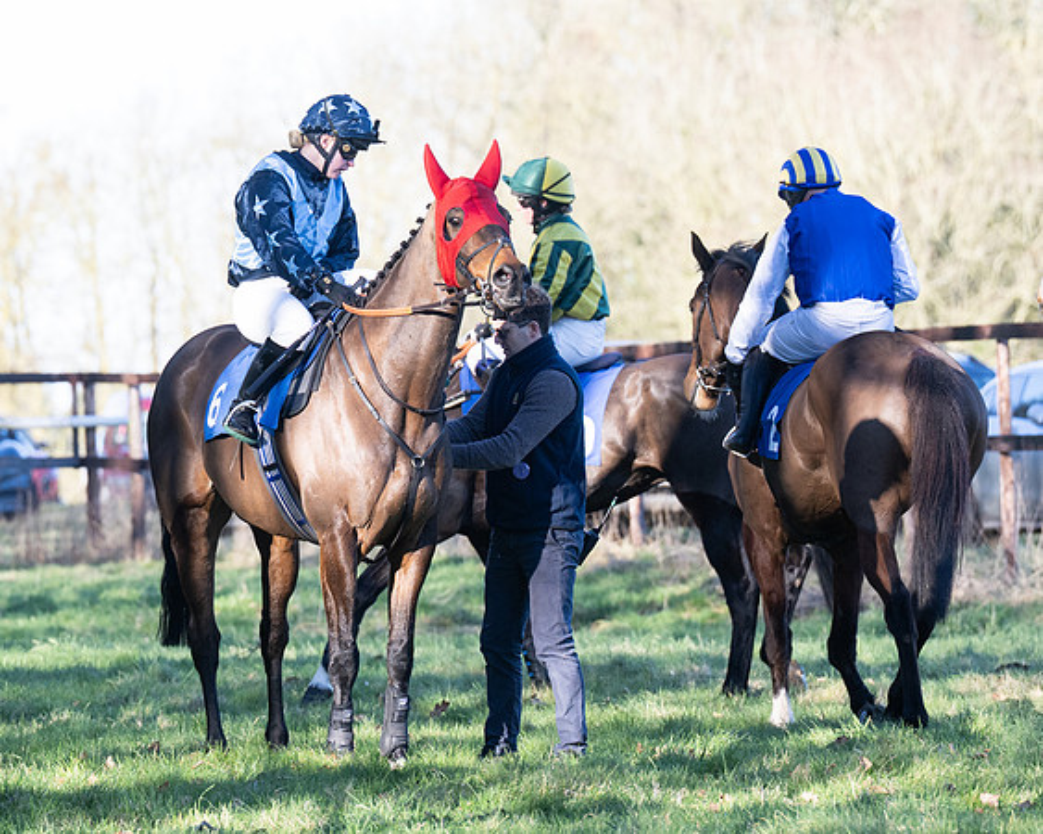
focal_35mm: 458
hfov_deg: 4.2
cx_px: 211
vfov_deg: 3.4
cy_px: 379
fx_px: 14127
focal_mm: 200
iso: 400
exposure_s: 1/640
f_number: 5
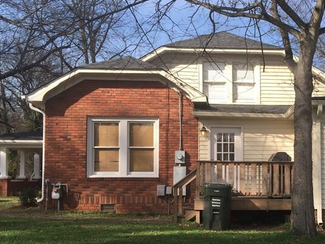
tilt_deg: +3.6
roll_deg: +0.1
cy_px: 169
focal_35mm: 52
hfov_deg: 35.7
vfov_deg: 27.8
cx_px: 258
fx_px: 488
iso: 32
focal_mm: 4.15
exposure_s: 1/860
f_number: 2.2
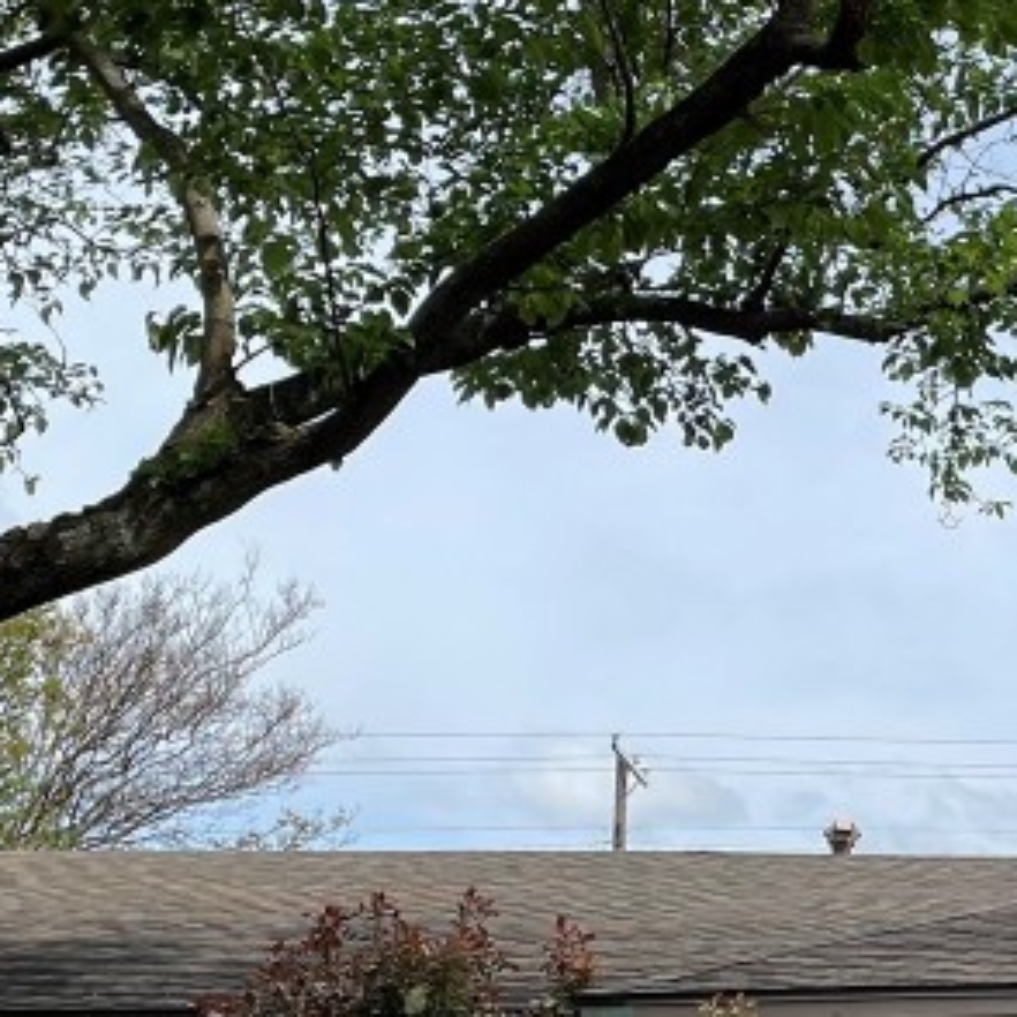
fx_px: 2659
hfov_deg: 20.9
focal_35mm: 80
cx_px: 1020
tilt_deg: +12.0
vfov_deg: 21.5
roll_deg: +1.0
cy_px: 744
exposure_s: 1/3731
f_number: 1.6
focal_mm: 4.2
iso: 32
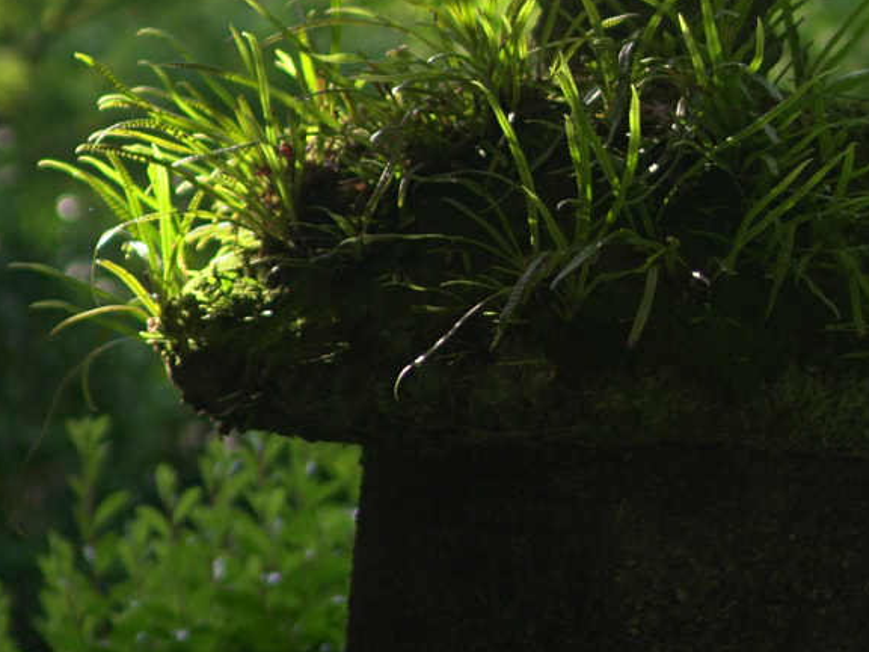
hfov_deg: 14.0
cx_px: 242
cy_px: -408
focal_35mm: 140
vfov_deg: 10.1
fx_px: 3523
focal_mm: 35
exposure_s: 1/2000
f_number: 1.4
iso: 100
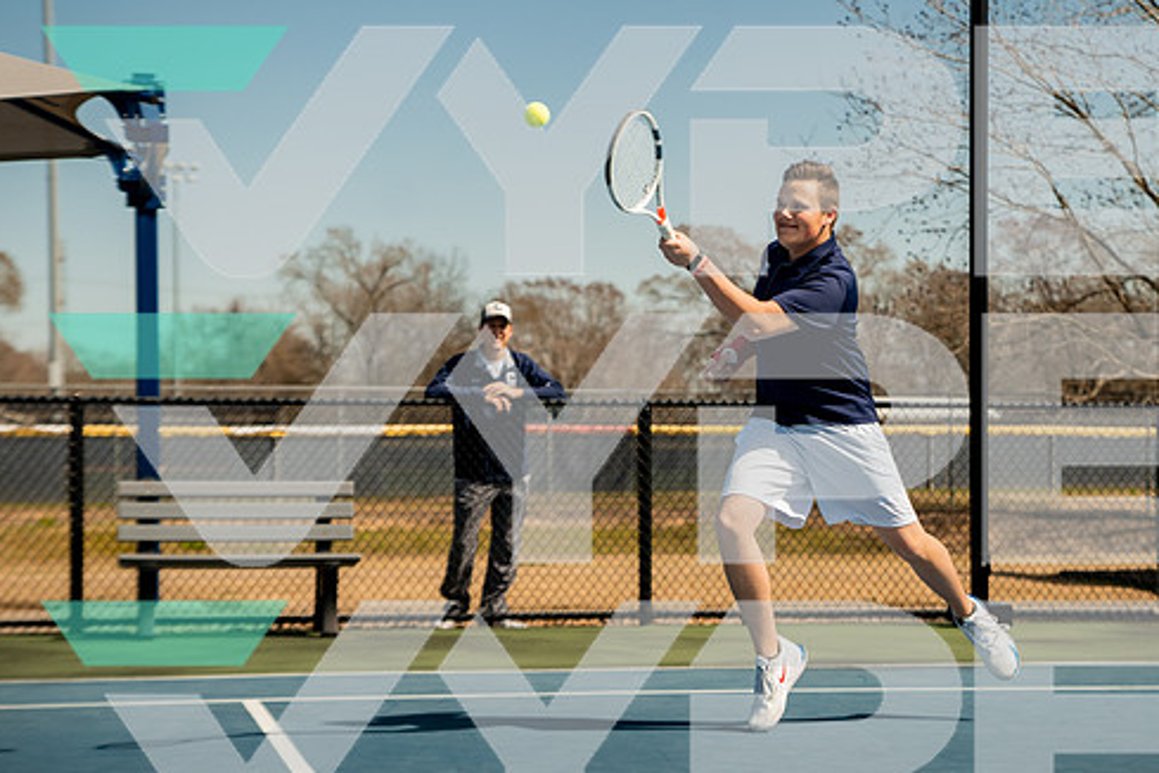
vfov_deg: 15.5
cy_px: 440
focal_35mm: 88
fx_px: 2833
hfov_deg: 23.1
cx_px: 657
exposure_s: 1/1250
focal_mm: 69
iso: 100
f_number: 3.2
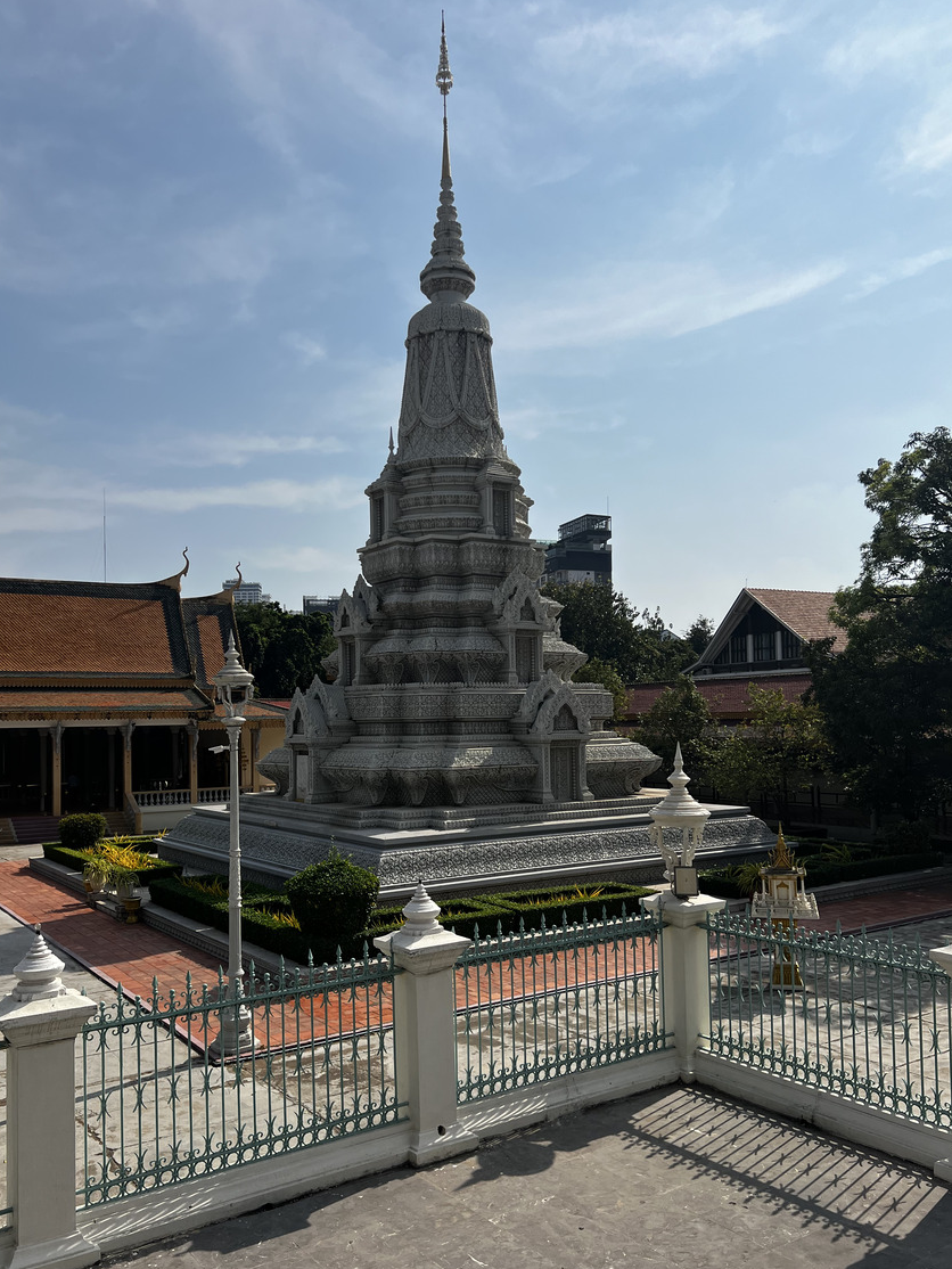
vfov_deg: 63.4
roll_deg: +1.3
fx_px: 1026
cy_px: 680
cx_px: 450
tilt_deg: +1.2
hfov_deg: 49.7
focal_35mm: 28
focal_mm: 5.7
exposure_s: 1/11364
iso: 50
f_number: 1.5
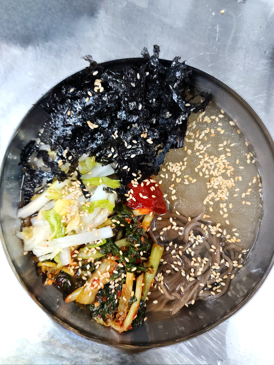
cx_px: 137
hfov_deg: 58.9
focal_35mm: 23
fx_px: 243
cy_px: 182
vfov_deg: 73.9
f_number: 1.8
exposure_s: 1/120
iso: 500
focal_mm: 6.4
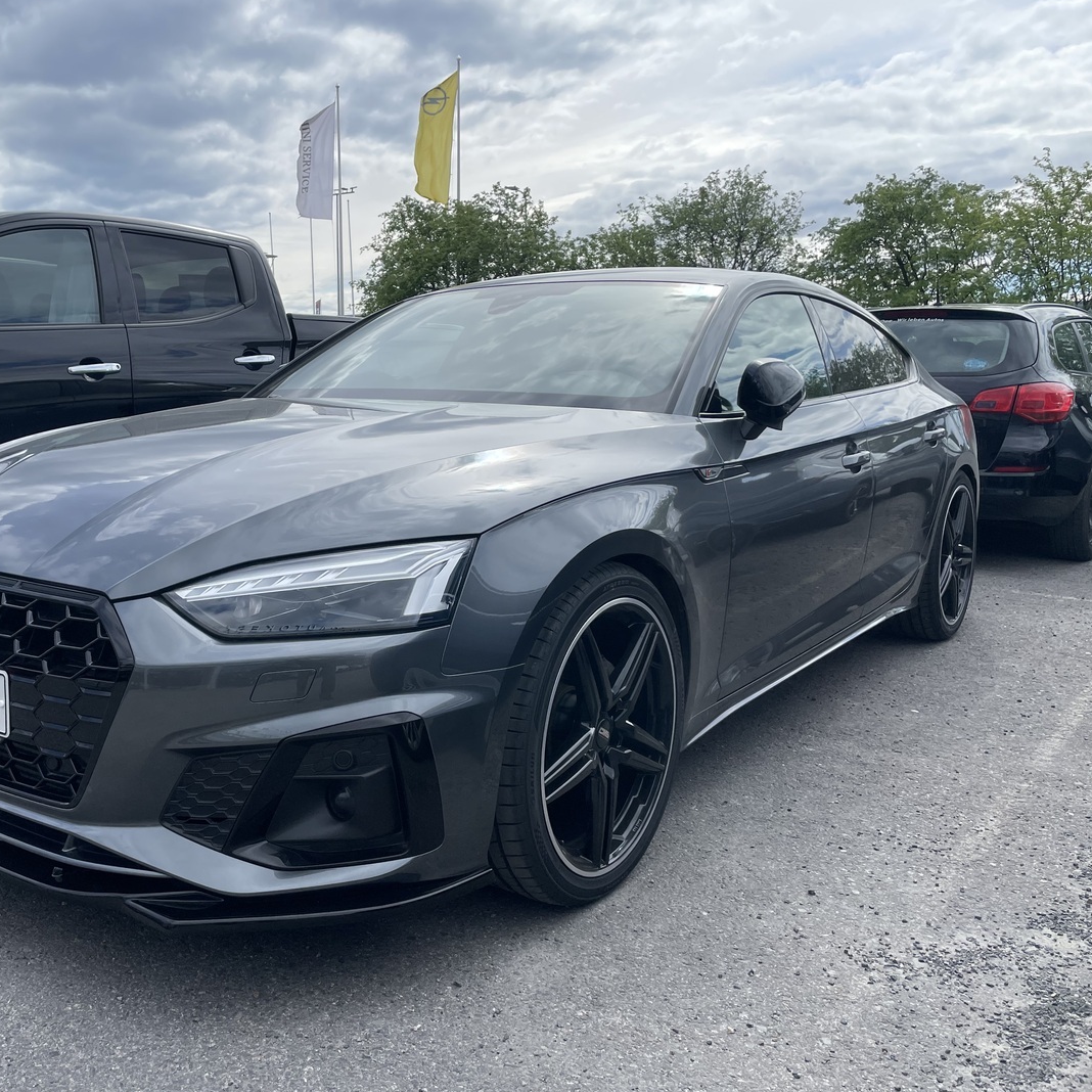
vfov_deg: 52.5
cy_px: 544
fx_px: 1106
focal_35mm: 31
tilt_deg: -7.8
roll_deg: +0.1
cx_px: 401
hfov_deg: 51.9
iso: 32
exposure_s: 1/3125
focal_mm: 4.2
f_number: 1.6
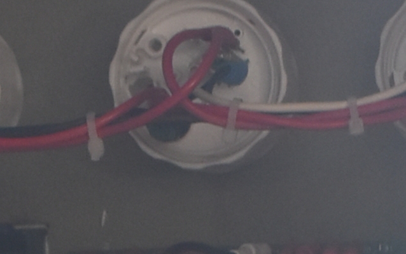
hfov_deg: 7.3
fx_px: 3176
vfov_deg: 4.5
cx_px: 127
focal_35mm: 287
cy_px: 498
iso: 800
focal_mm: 32
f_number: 4.8
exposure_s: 1/60
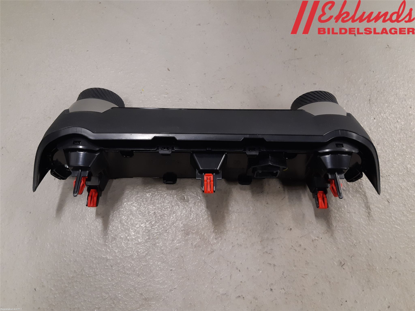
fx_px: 312
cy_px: 156
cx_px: 208
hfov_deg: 67.3
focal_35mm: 26
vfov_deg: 53.1
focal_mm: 3.93
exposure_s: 1/50
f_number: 1.7
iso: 125
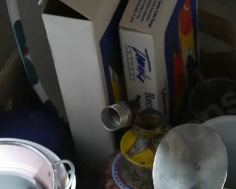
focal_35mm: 107
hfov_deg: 17.9
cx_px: 138
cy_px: 172
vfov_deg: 14.2
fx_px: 747
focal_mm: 27
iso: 3200
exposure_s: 1/40
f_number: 5.3
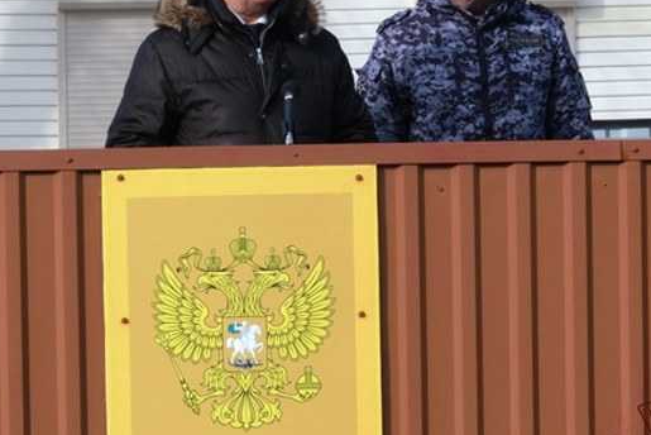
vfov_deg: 10.7
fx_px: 2316
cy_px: 199
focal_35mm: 128
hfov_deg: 16.0
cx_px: 291
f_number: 22
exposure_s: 1/85
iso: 320
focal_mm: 58.6
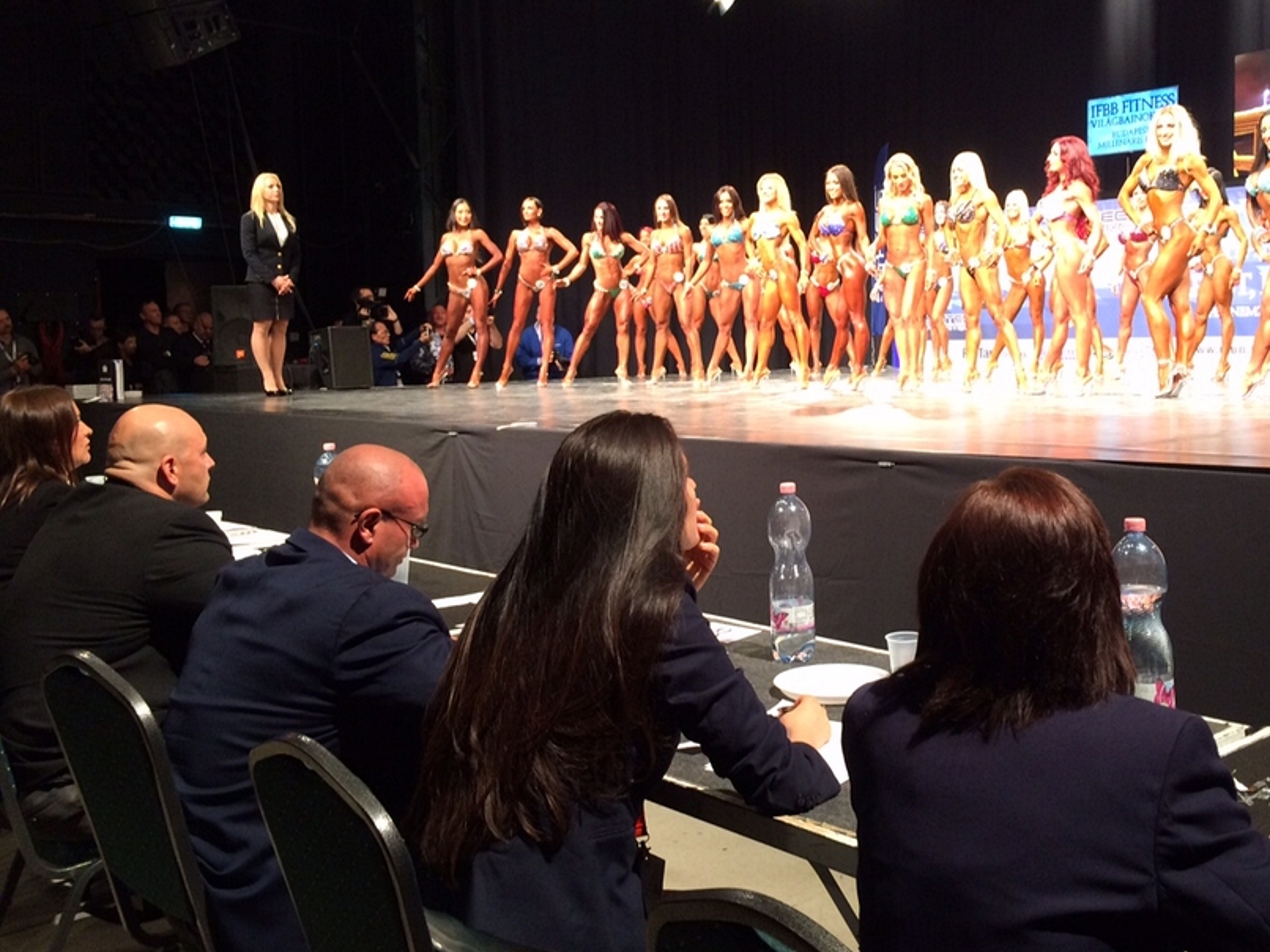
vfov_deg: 39.5
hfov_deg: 50.9
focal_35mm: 36
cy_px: 391
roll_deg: +0.5
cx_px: 786
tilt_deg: -2.9
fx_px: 1320
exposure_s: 1/33
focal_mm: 4.15
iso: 125
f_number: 2.2
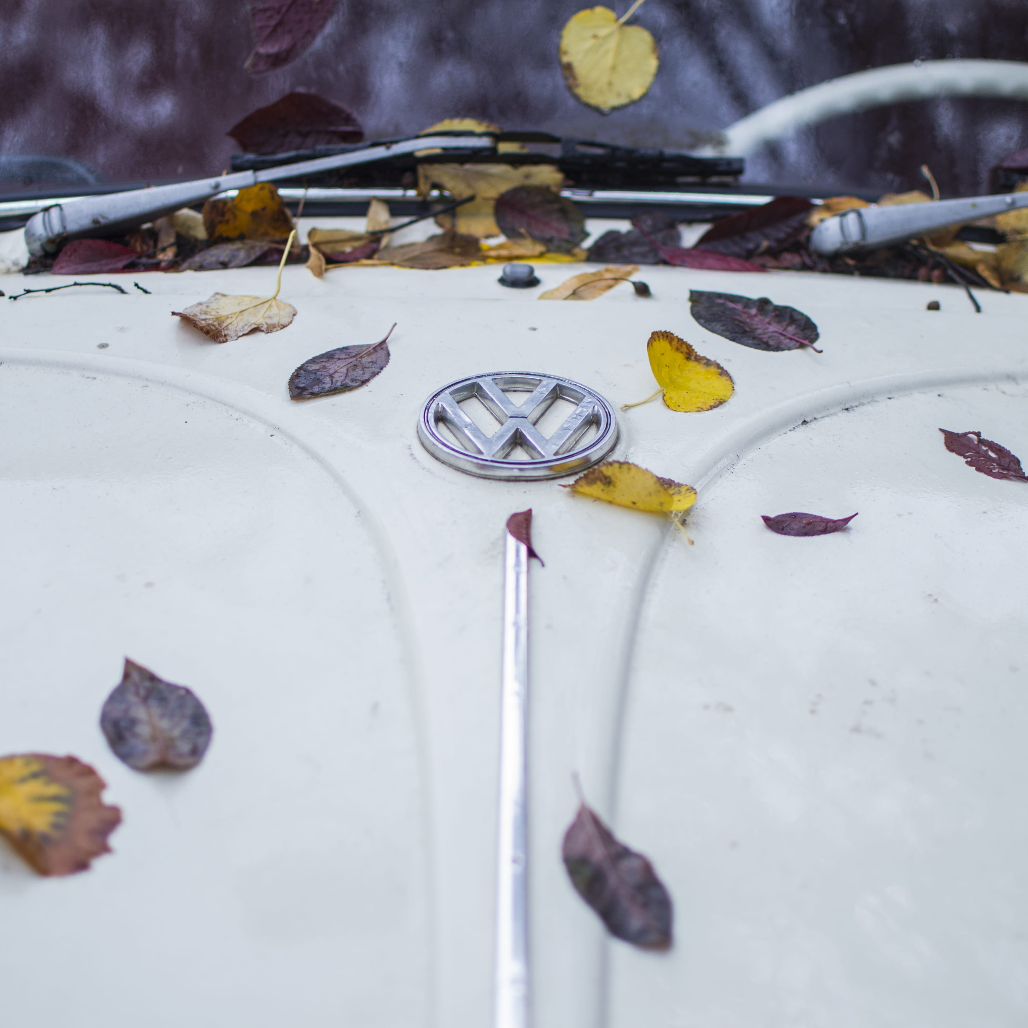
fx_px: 2273
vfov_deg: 25.5
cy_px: 519
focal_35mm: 68
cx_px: 515
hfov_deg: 25.5
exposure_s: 1/400
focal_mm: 35
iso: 100
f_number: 2
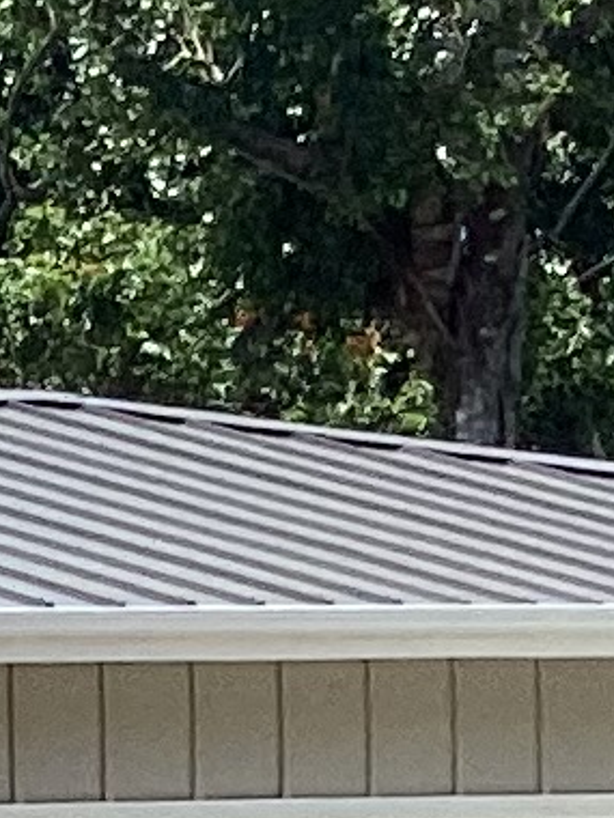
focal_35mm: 266
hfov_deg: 4.9
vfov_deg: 7.1
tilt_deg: -1.9
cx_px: -2053
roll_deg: +1.6
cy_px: 1705
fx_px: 6291
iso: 25
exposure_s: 1/708
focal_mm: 3.3
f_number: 2.4
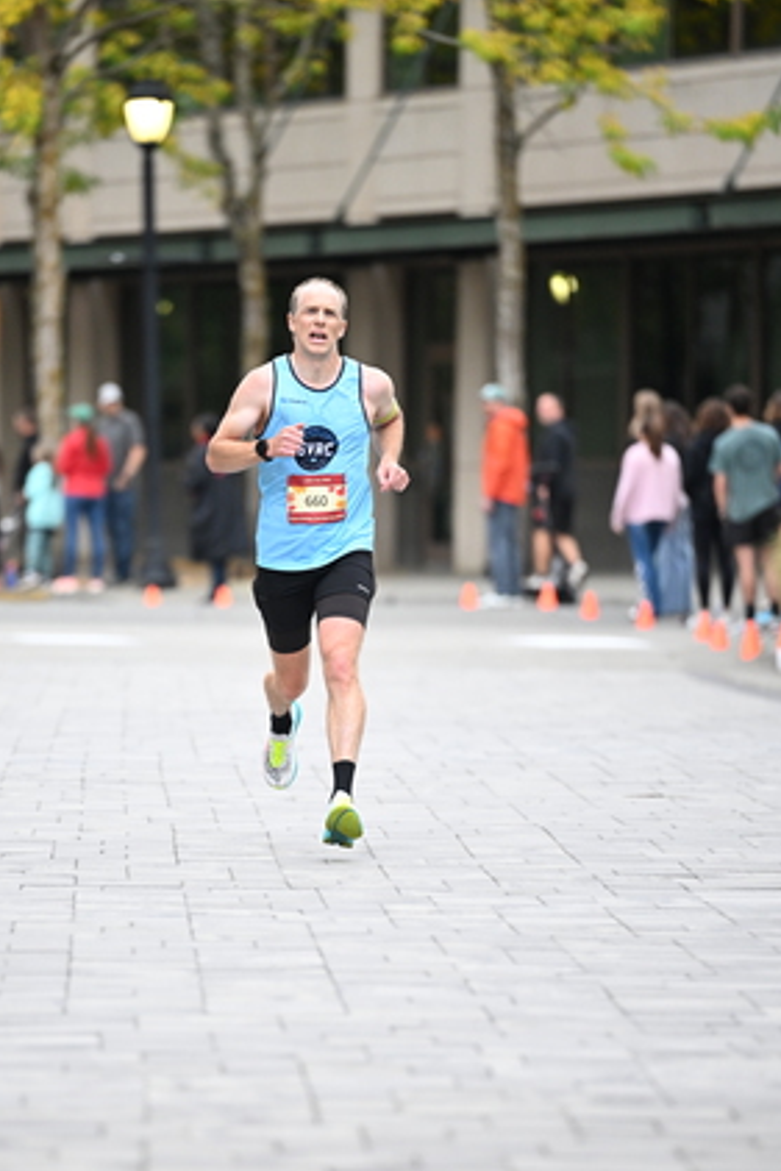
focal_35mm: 261
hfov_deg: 5.3
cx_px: 290
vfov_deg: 7.9
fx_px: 8486
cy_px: 687
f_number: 2.8
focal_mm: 200
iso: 1600
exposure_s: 1/1000
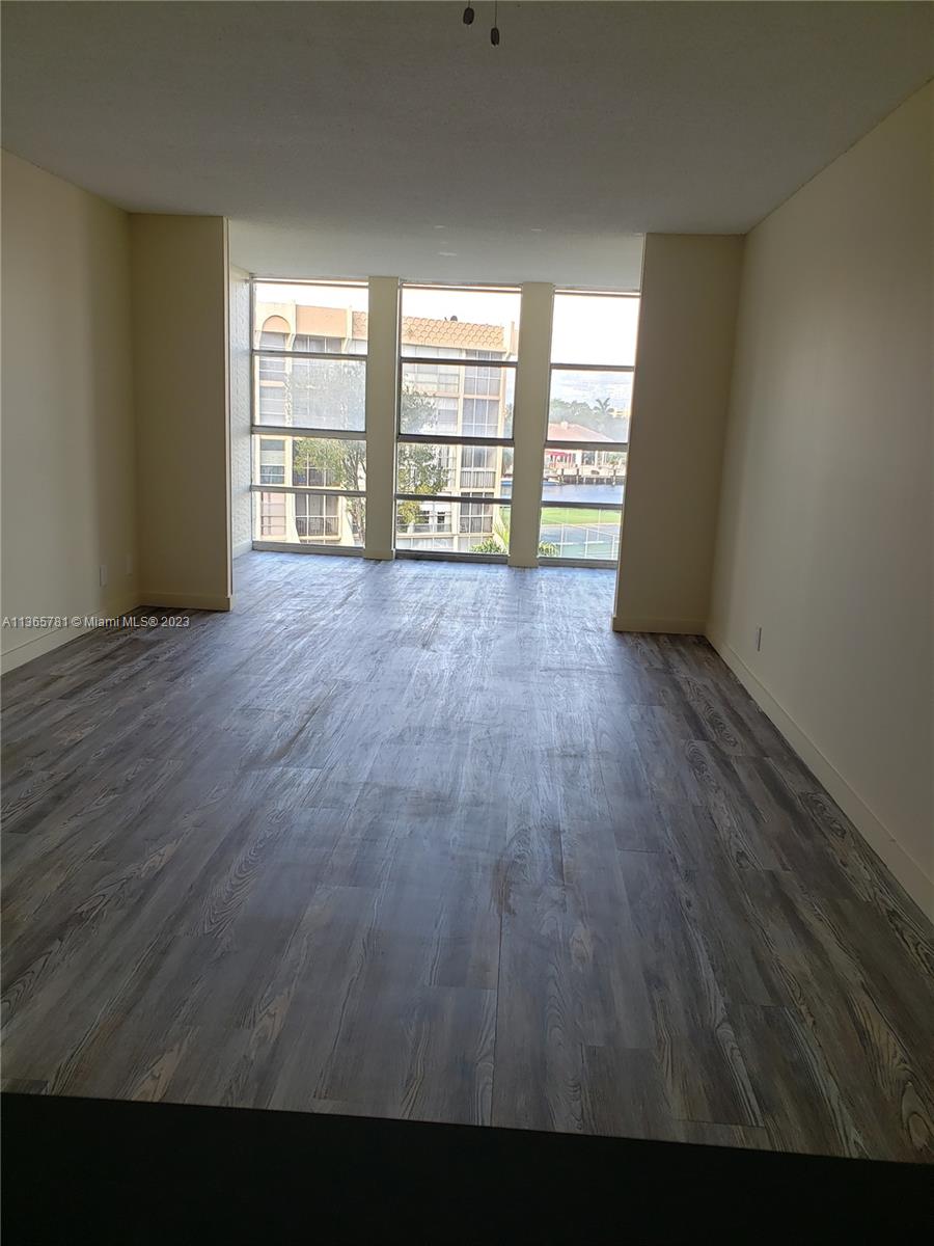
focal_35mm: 26
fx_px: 935
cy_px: 623
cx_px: 467
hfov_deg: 53.1
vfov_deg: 67.3
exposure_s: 1/79
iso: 50
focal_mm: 4.3
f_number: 2.4
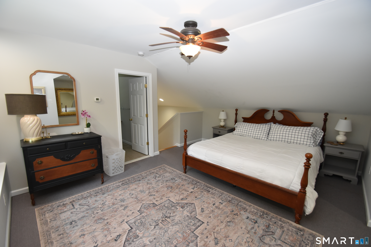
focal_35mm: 15
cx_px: 186
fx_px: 155
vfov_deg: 77.3
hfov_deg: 100.4
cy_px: 124
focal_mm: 10
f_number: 4
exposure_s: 1/60
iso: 800
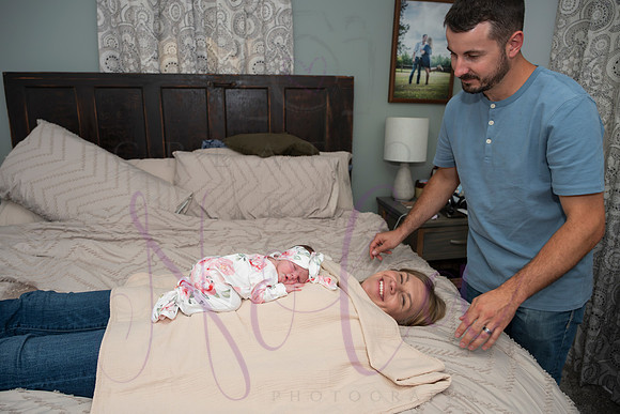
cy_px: 202
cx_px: 302
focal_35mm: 25
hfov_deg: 71.4
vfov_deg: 51.3
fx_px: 431
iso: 800
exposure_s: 1/320
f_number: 4
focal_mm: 24
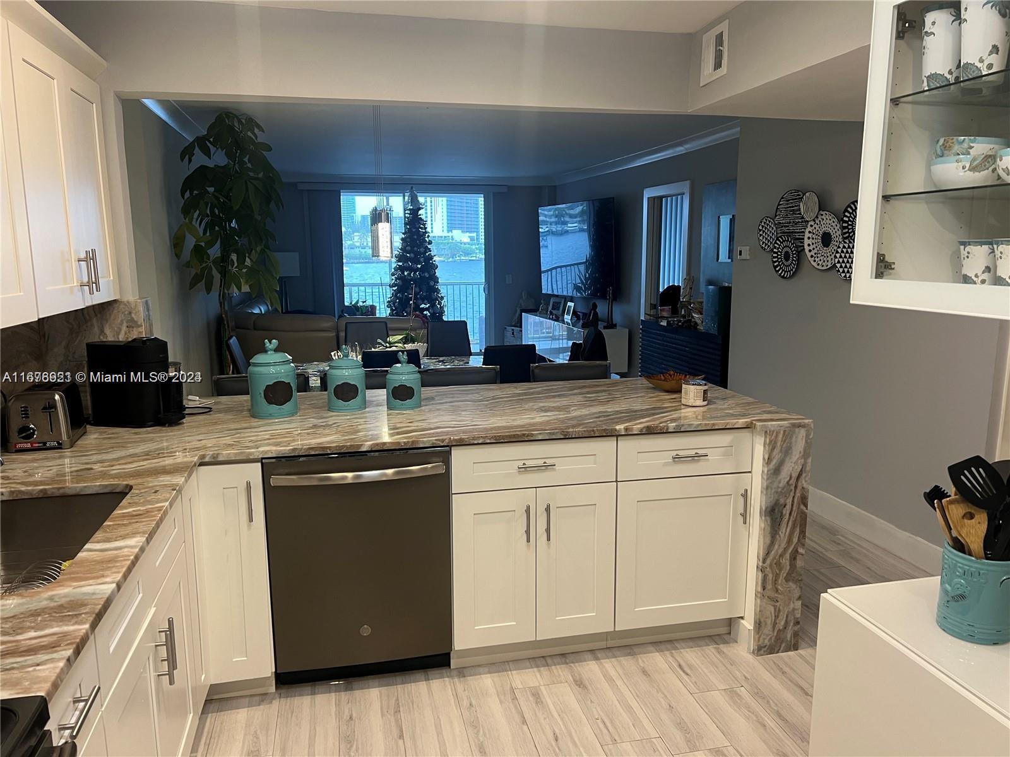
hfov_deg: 67.3
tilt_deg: -10.7
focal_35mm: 26
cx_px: 505
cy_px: 378
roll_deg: +0.5
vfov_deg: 53.1
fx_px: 759
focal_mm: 5.7
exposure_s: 1/60
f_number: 1.5
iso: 80
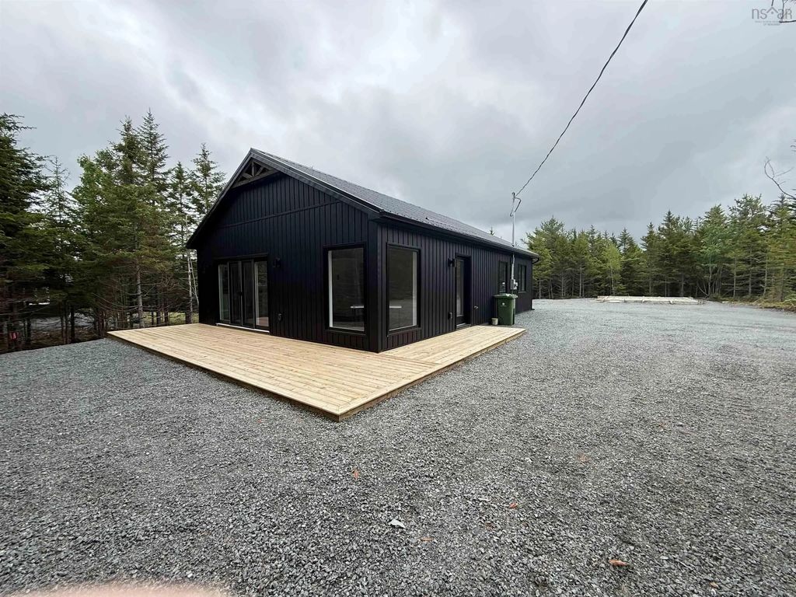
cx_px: 398
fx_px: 322
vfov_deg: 85.7
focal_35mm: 14
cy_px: 298
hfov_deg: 102.1
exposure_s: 1/928
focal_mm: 2.22
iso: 50
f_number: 2.2
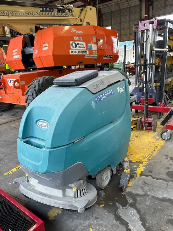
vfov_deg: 67.3
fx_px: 173
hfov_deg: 53.1
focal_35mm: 26
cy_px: 116
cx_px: 86
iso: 80
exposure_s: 1/121
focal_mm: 5.96
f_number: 1.6
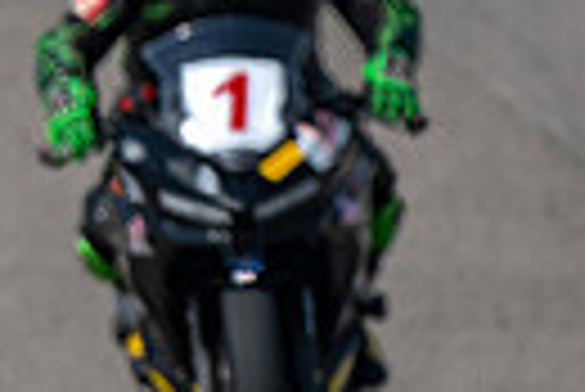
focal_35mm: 3746
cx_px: 1149
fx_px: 60940
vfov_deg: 0.4
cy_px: 981
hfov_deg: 0.5
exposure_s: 1/250
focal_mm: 600
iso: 80
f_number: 11
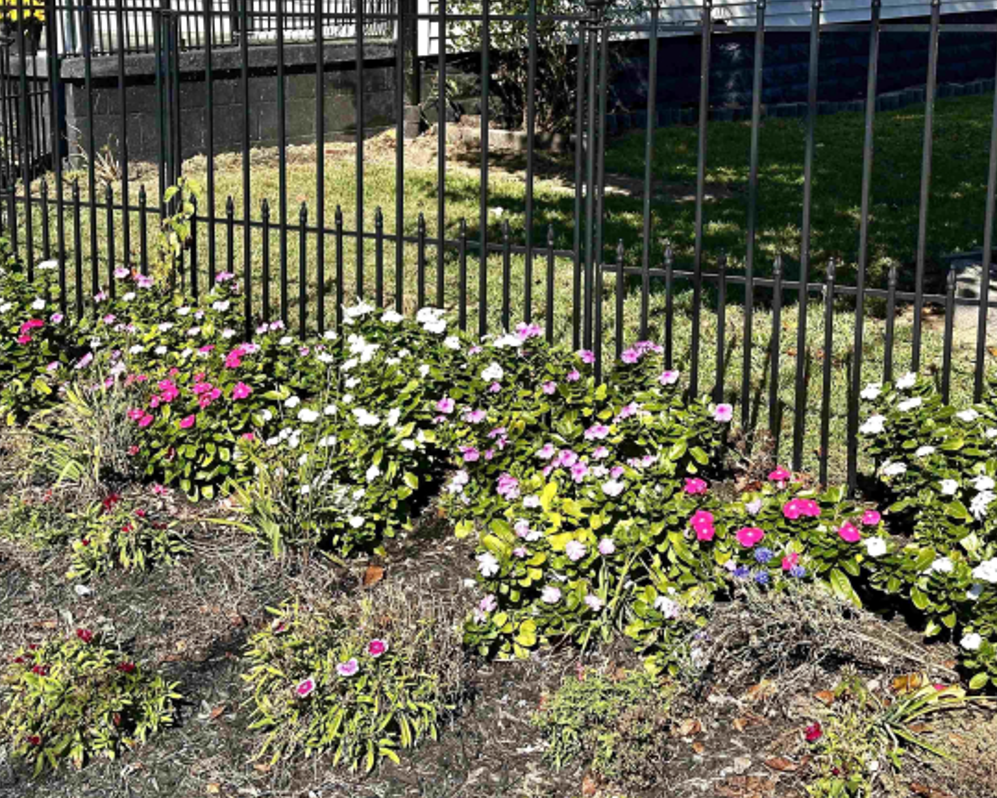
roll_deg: +0.5
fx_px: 1711
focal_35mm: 58
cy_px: 346
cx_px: 437
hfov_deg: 32.4
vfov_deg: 26.2
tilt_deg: -11.5
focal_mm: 6.86
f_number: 1.78
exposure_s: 1/2667
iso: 64
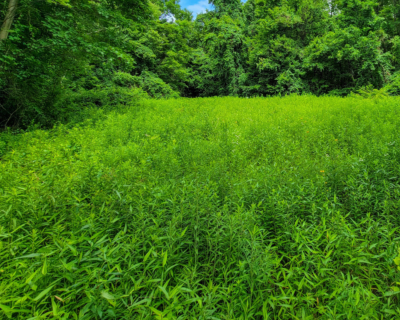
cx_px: 274
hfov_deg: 77.2
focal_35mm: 20
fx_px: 237
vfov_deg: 65.6
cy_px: 97
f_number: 2.2
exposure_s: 1/850
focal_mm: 2.2
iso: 50
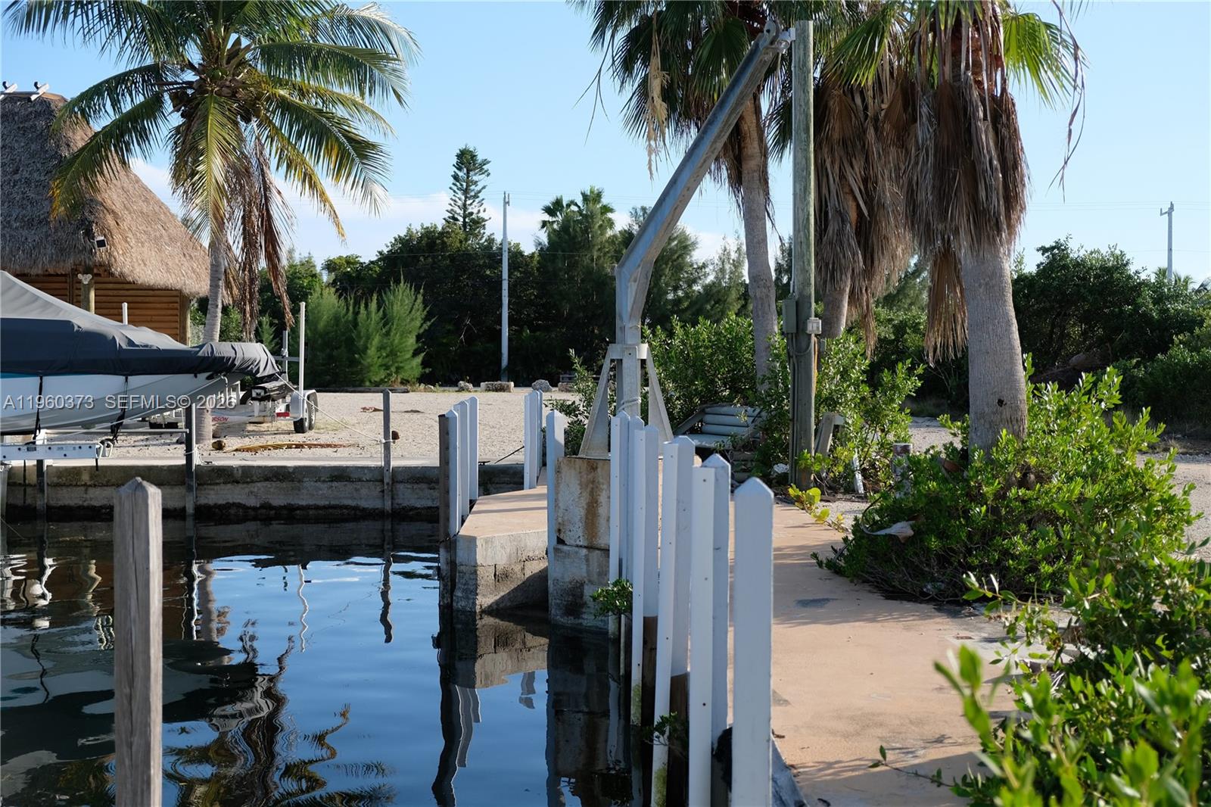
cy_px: 404
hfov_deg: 45.4
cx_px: 606
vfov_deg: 31.2
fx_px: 1446
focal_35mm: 43
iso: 400
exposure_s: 1/2400
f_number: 3.2
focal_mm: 28.9
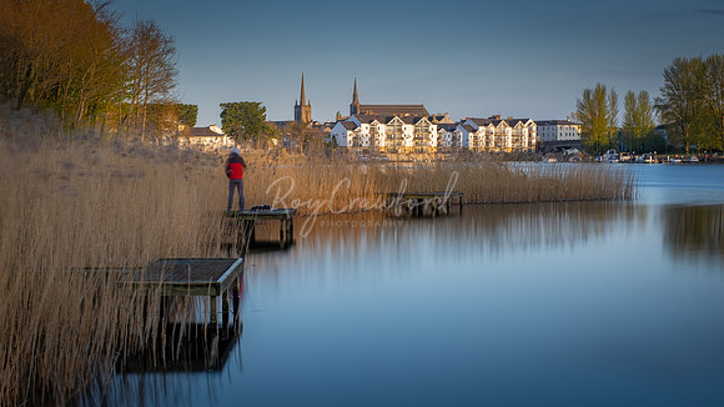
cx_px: 296
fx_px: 1216
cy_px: 234
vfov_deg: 19.0
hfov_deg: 33.1
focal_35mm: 63
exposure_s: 60
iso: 160
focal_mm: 34.2
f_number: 11
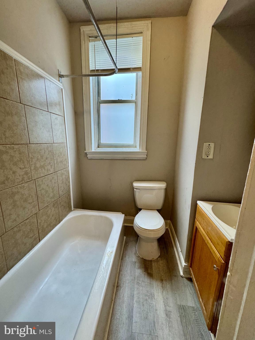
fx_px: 138
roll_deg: -1.5
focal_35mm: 14
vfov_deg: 102.1
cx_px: 128
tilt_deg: -9.4
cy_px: 170
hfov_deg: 85.7
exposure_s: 1/120
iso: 250
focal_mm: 2.22
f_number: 2.2
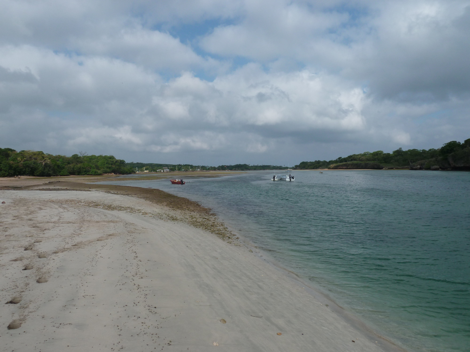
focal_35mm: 25
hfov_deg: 69.4
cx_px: 235
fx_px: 339
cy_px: 176
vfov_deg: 54.9
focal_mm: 4.1
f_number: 5.6
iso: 80
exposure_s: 1/500
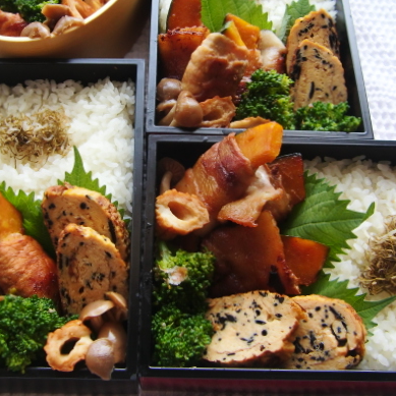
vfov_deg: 35.2
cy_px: 159
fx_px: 621
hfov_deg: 35.3
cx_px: 169
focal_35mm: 48
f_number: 2.7
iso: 100
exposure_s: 1/80
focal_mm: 5.8
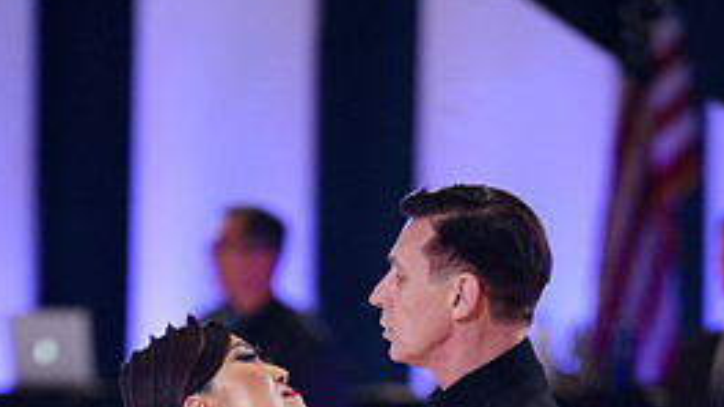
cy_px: 742
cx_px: 296
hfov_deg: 5.2
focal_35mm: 416
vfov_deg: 2.9
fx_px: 7987
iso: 2000
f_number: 2.8
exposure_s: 1/400
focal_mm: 180
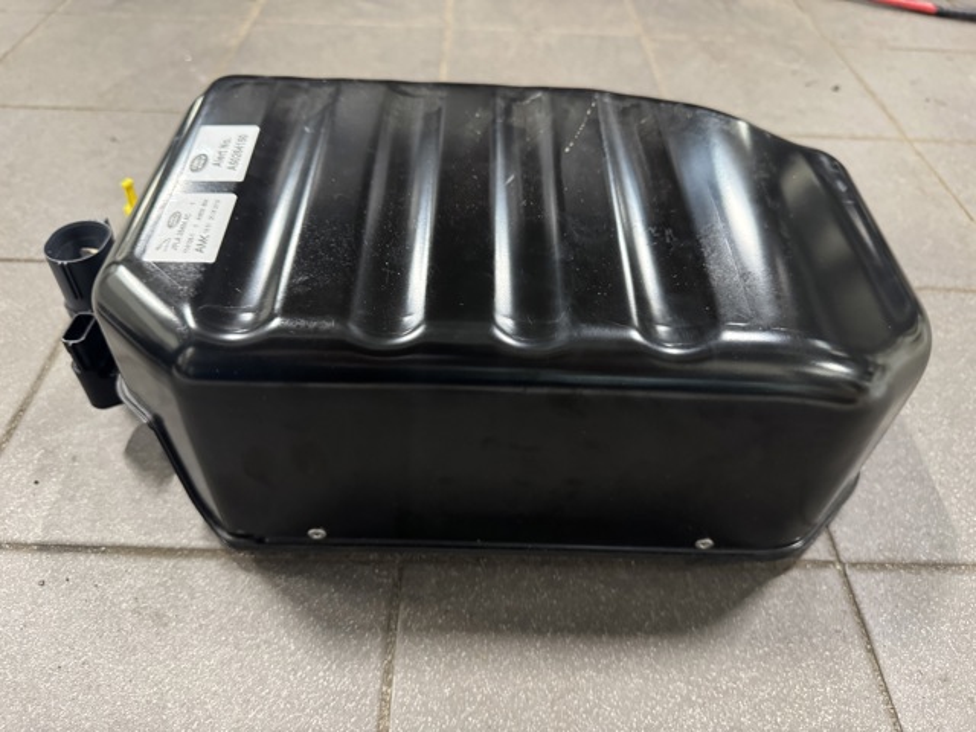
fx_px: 677
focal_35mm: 24
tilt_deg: -45.8
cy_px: 366
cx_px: 488
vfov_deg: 56.8
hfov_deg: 71.6
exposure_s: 1/50
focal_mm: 6.76
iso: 800
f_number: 1.78
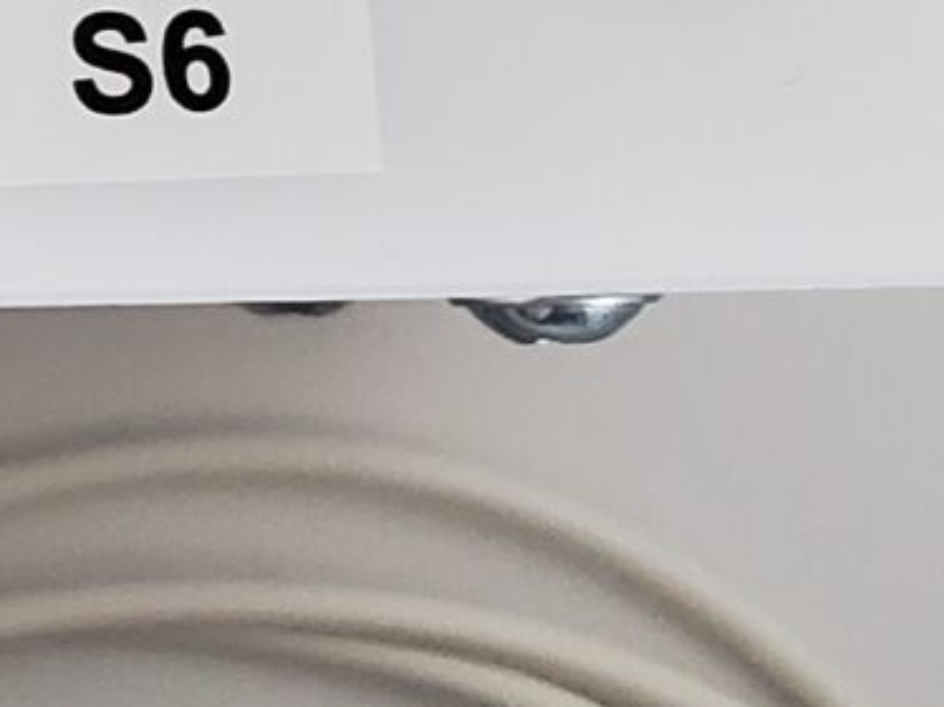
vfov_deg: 7.8
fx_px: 4851
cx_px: -1015
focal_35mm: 178
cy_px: -871
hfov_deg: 10.2
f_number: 2.4
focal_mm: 4.3
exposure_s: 1/50
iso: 250
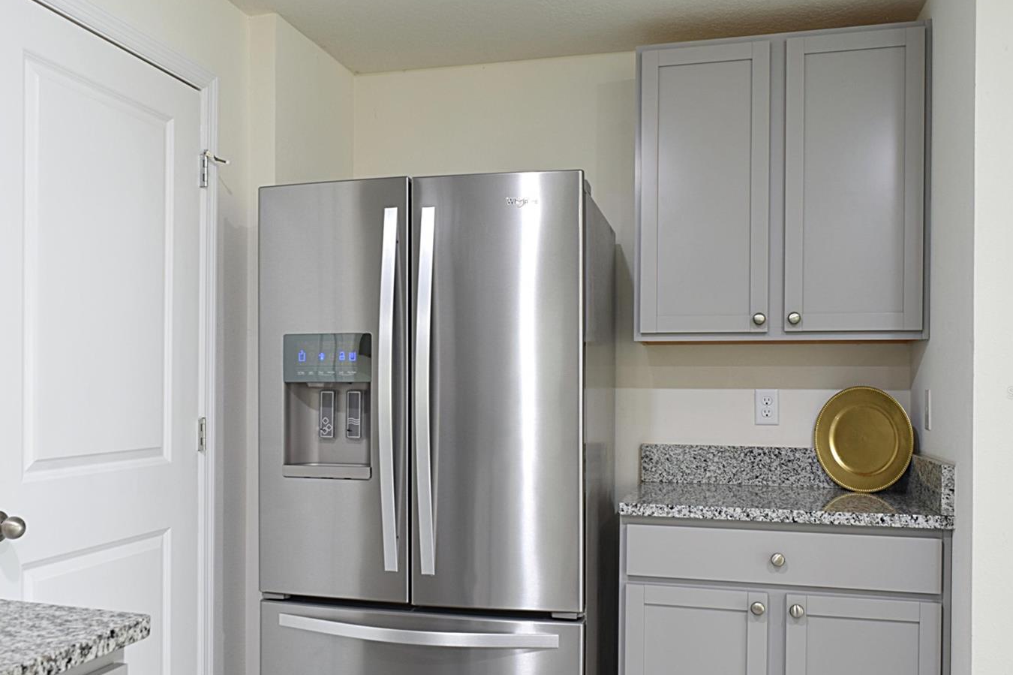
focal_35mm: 32
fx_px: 900
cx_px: 474
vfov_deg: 41.0
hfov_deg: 58.7
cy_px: 393
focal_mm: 18
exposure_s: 1/2
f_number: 11
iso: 200
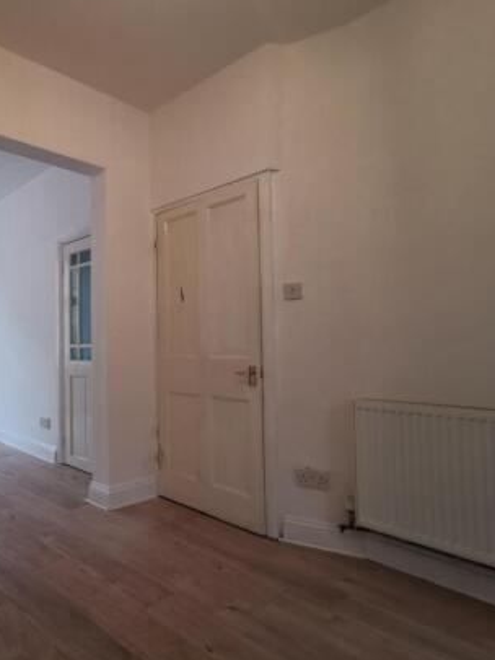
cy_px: 330
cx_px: 76
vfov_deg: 73.9
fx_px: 438
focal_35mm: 23
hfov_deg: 53.5
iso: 320
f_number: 2.2
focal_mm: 2.35
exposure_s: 1/100
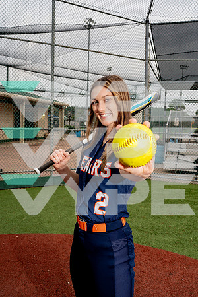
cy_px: 148
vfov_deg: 54.4
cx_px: 99
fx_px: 289
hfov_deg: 37.9
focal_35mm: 35
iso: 125
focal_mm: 35
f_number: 8
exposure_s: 1/250
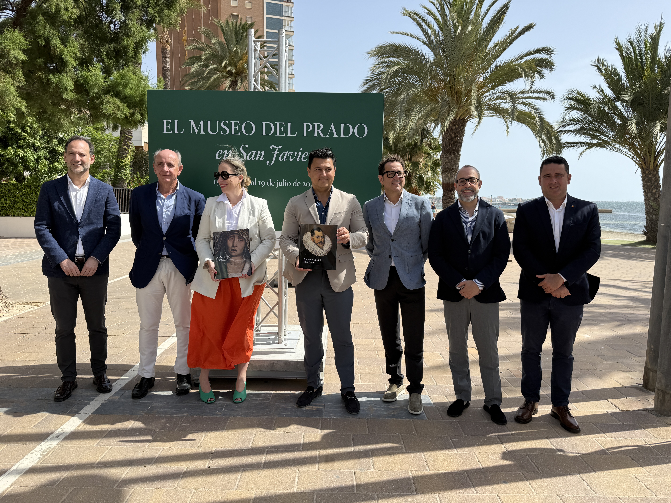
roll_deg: +0.2
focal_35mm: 24
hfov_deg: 71.6
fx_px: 465
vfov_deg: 56.8
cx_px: 336
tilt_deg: -6.3
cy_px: 252
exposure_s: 1/2907
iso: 80
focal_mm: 6.76
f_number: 1.78
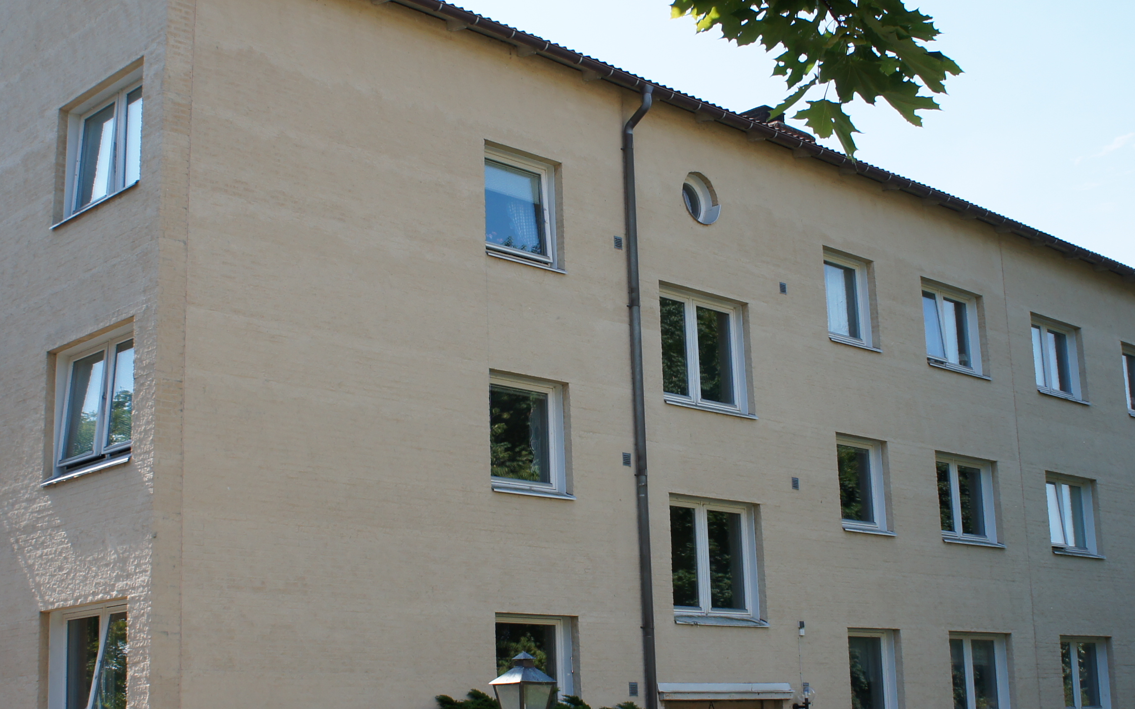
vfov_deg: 25.8
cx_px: 614
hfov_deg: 40.3
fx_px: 1547
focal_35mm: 50
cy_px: 390
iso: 200
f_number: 6.3
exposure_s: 1/400
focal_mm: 18
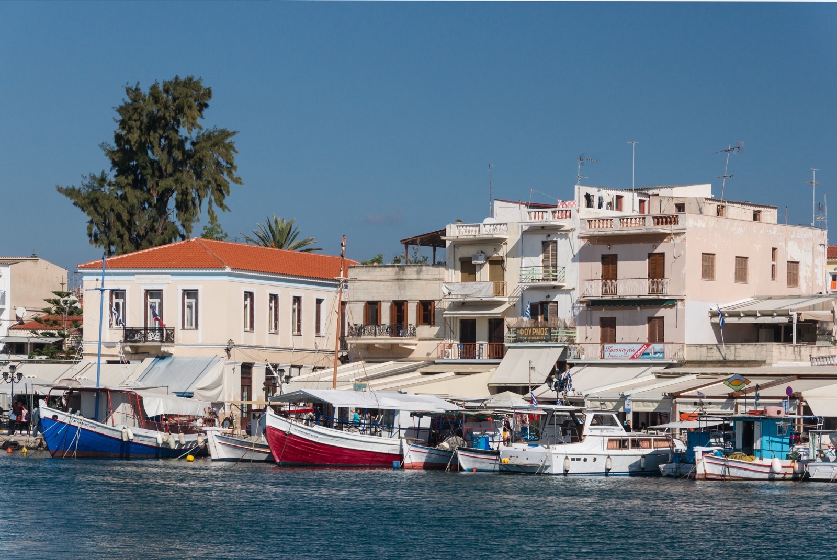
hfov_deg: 18.2
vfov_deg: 12.2
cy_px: 280
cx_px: 418
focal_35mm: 112
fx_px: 2619
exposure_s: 1/640
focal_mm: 75
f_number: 8
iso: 200
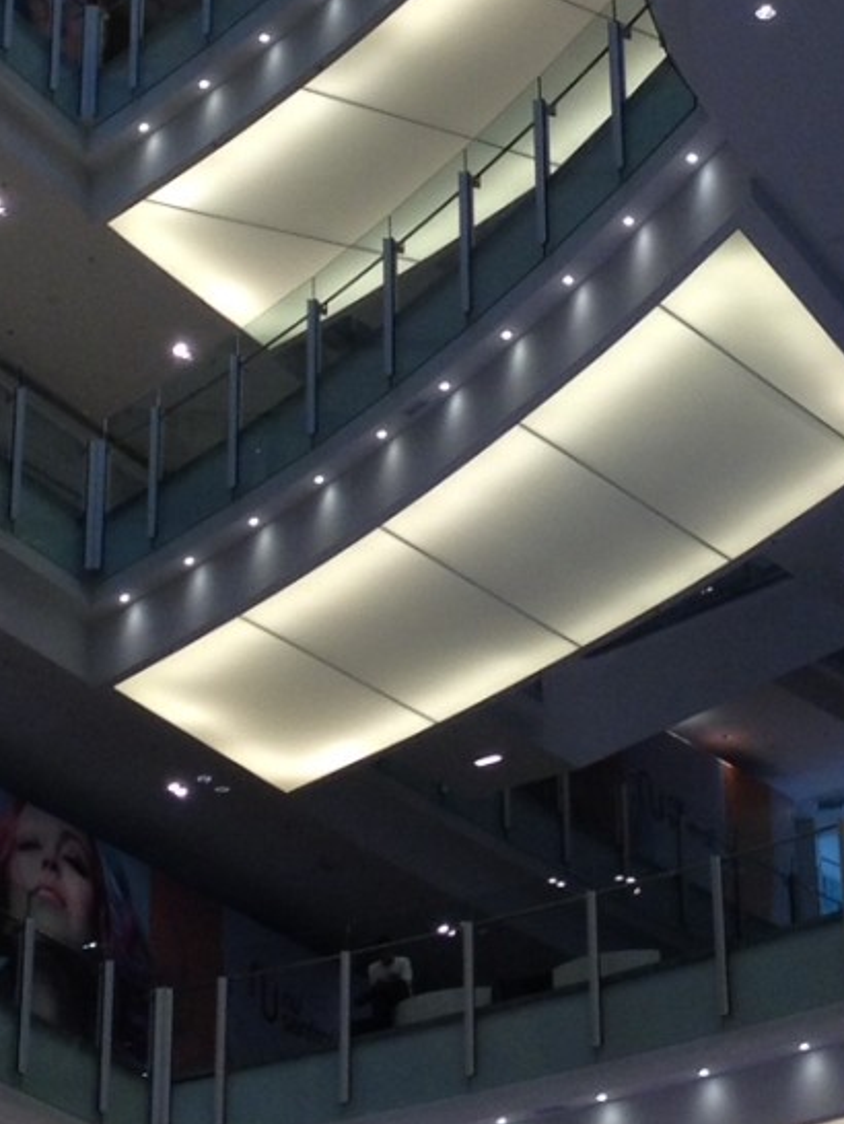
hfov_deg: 12.0
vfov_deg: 15.9
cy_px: 208
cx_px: 543
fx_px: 3995
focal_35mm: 123
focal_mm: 4.28
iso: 64
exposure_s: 1/120
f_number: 2.4
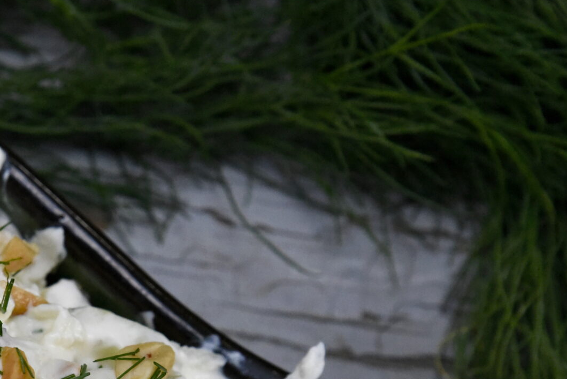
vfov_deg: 8.1
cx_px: -103
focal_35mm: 169
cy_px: 287
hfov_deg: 11.9
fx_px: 2663
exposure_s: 1/1250
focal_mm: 70
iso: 8000
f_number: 6.3
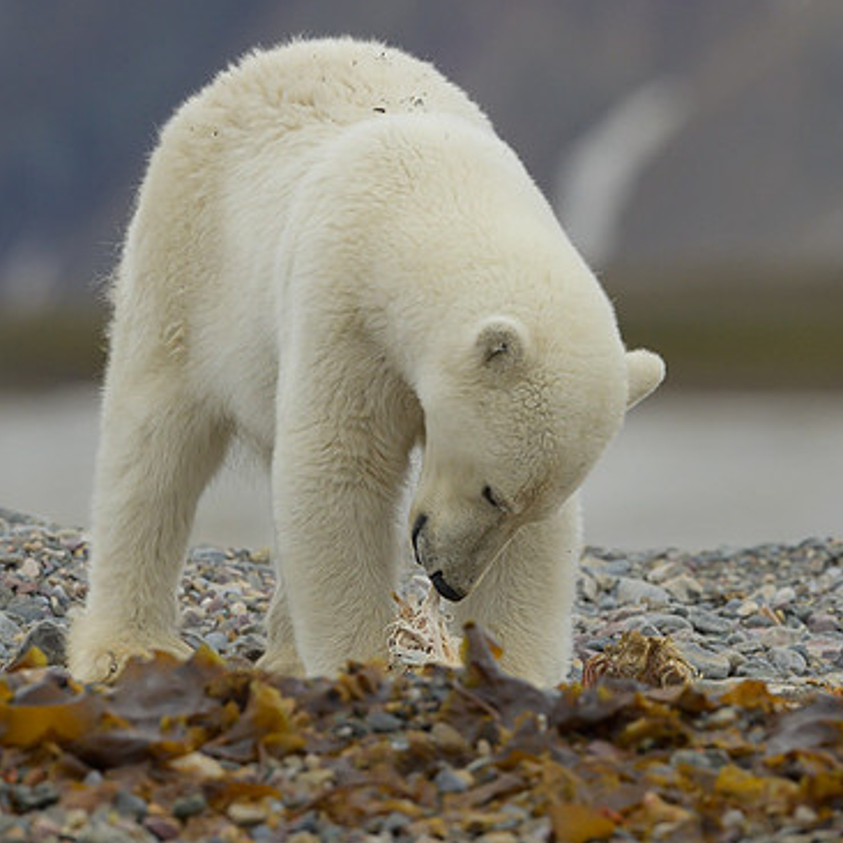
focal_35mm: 673
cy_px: 419
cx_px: 557
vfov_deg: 2.6
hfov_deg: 2.6
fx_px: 18543
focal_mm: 500
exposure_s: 1/2000
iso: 1250
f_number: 7.1
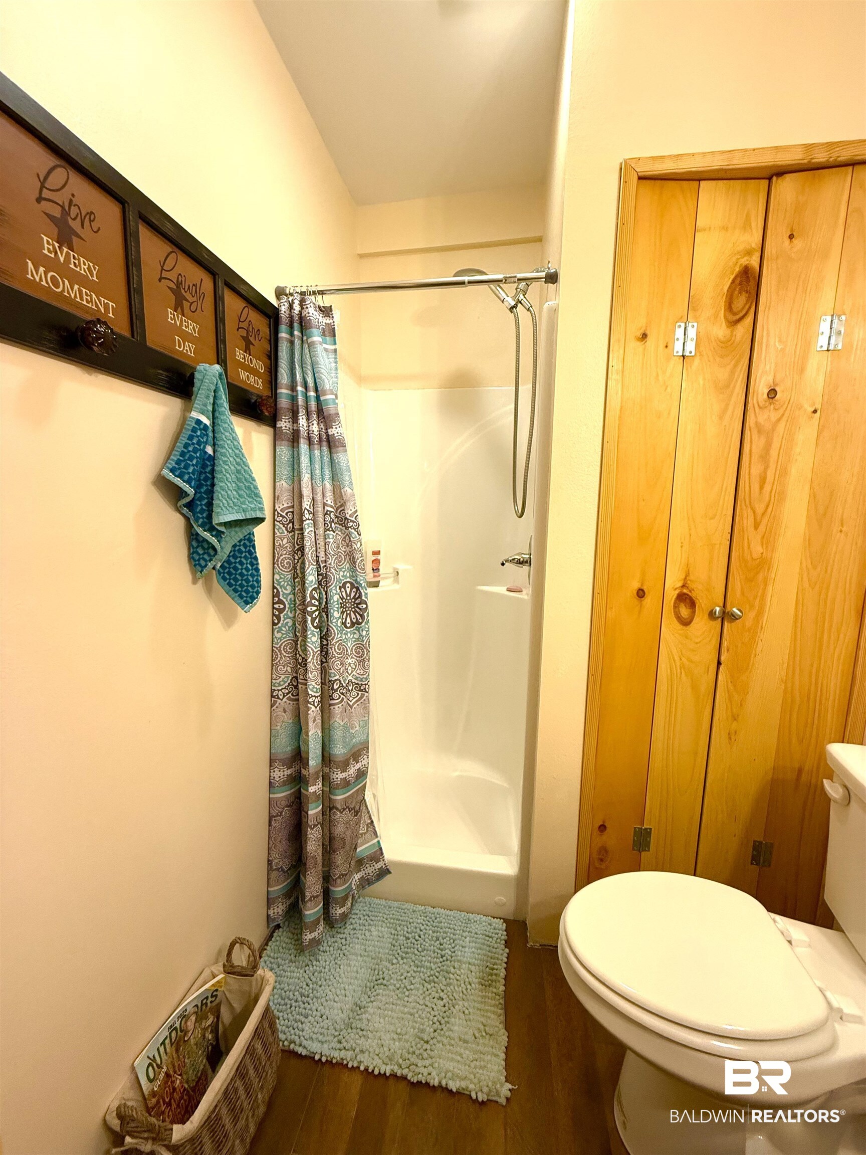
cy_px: 578
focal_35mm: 14
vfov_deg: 102.1
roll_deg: -1.4
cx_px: 433
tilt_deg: -6.7
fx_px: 467
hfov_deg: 85.7
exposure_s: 1/60
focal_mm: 2.22
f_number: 2.2
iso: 200
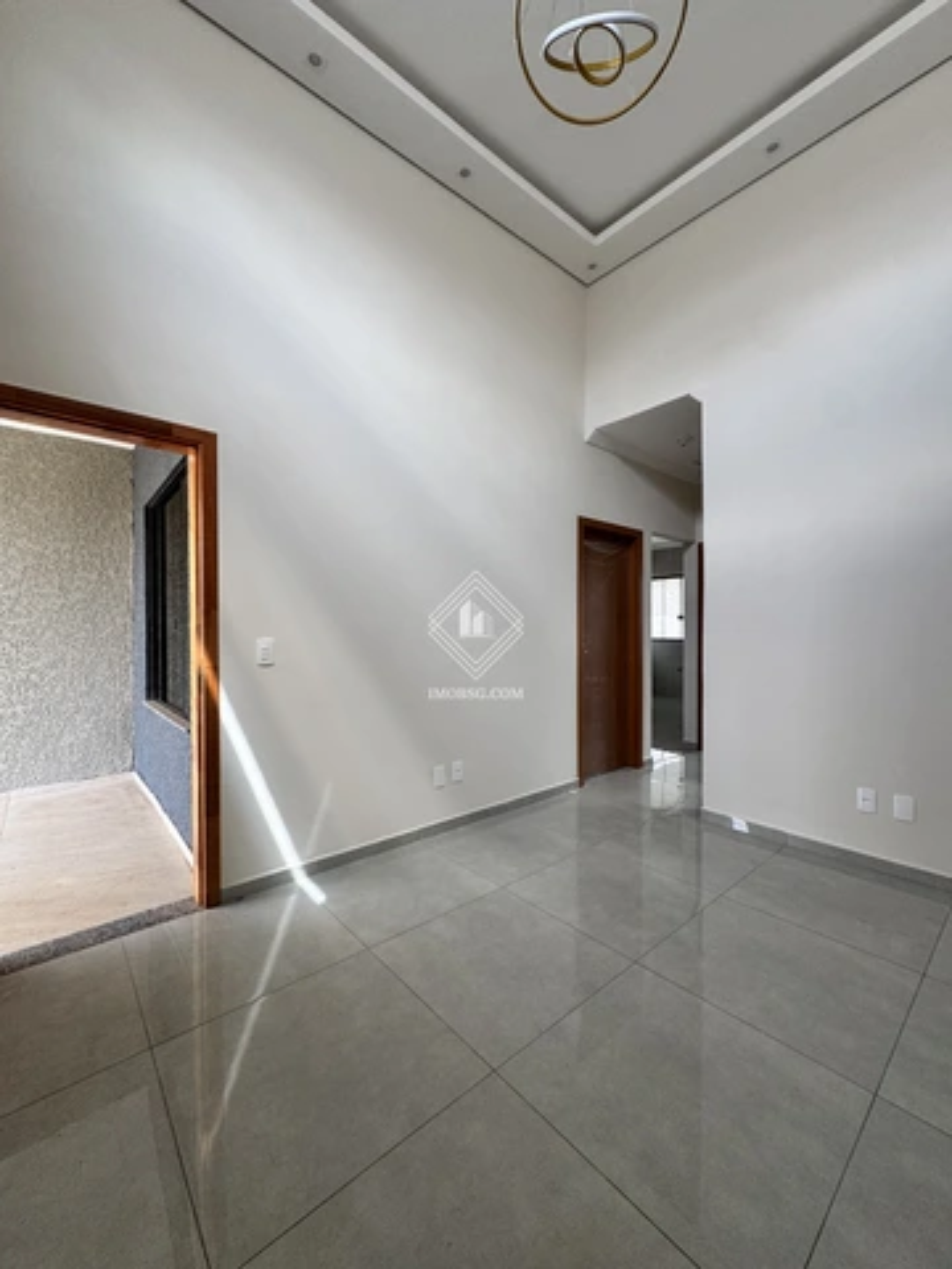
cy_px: 634
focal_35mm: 14
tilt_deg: -0.7
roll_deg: +0.4
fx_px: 513
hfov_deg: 85.7
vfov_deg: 102.1
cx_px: 476
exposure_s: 1/99
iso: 80
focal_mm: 2.22
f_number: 2.2
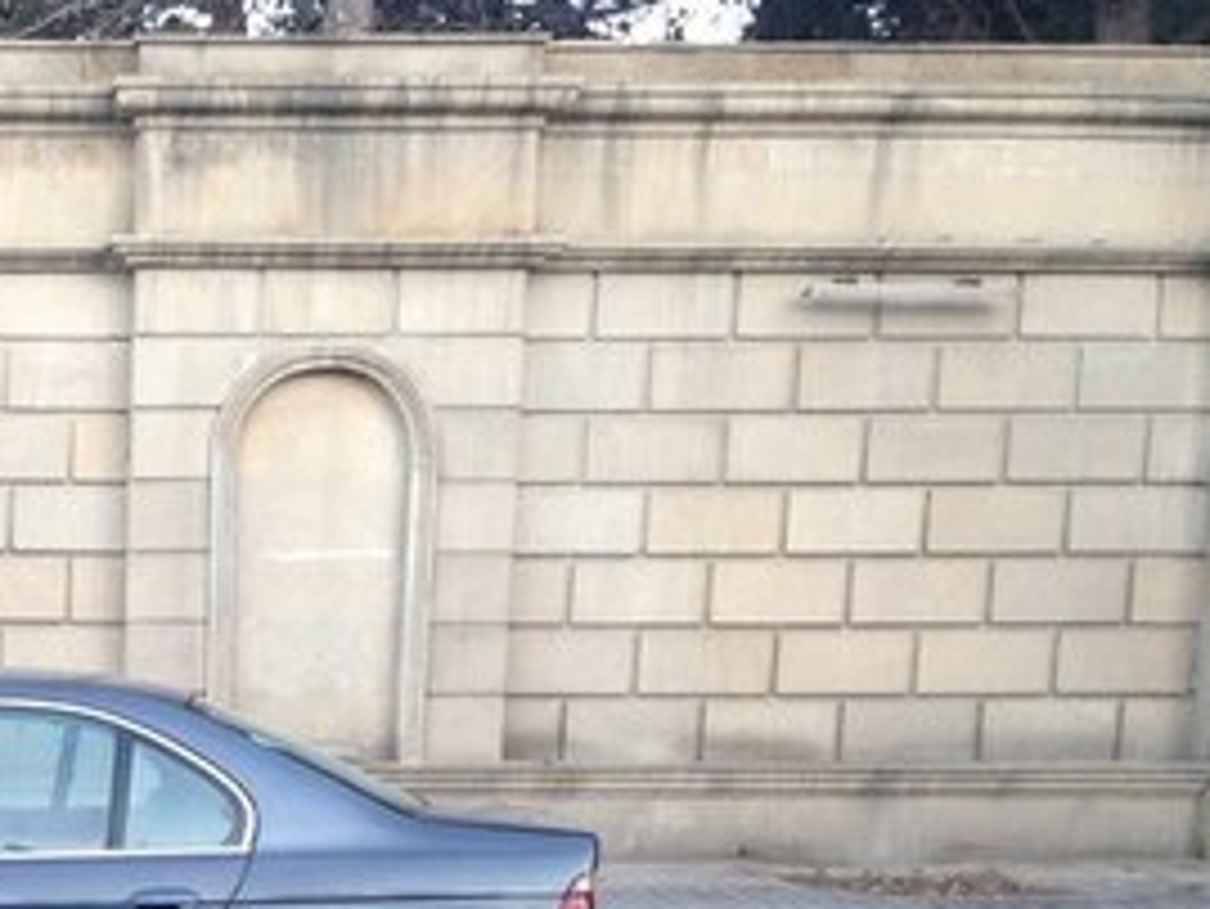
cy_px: 1082
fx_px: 2833
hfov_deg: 22.7
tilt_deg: -10.4
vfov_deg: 17.4
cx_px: -130
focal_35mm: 81
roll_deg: -0.7
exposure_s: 1/40
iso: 50
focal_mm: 4.12
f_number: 2.4
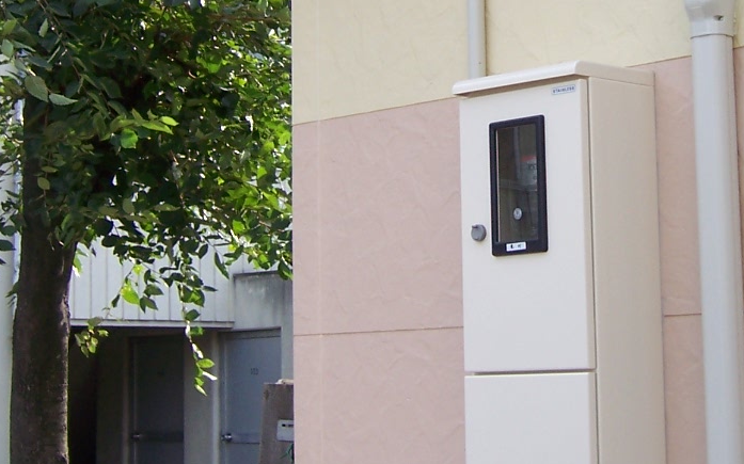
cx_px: 567
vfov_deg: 15.2
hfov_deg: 24.1
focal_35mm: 85
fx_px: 1723
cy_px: 49
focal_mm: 6.2
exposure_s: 1/400
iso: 80
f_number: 2.8
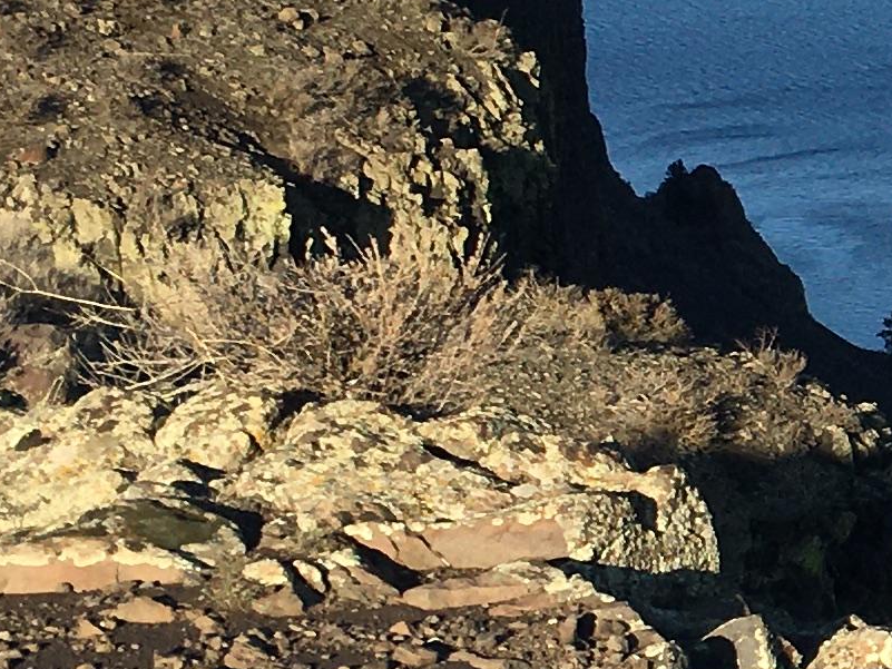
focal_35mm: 146
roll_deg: +0.0
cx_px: 1615
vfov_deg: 10.2
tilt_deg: -12.7
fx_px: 3763
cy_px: 329
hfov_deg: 12.4
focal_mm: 4.15
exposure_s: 1/1479
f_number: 2.2
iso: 25
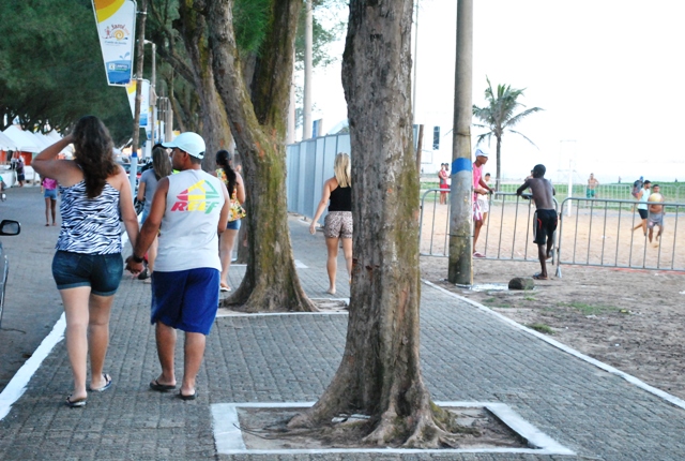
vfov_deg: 16.6
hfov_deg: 24.6
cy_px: 230
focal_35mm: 82
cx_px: 342
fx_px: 1573
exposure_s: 1/60
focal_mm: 55
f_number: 5.6
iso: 1600
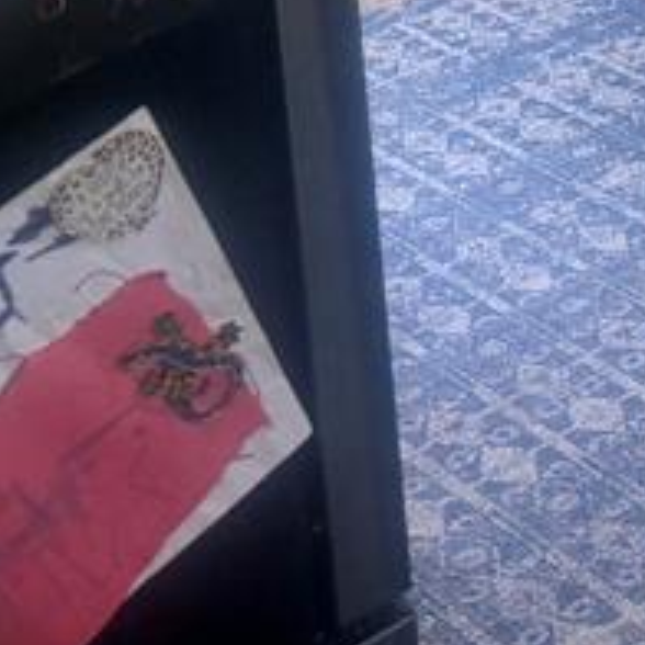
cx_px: 1155
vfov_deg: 13.6
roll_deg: +0.7
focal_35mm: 111
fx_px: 2340
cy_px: -606
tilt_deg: -10.3
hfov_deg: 14.0
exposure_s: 1/120
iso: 320
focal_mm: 6.76
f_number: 1.78
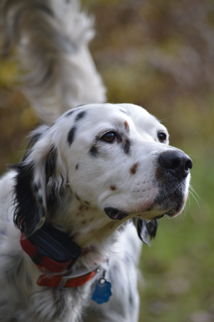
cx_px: 107
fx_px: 2479
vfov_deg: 7.4
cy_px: 161
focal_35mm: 278
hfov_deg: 4.9
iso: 220
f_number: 5.6
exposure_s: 1/500
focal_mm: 185
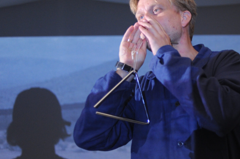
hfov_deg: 26.7
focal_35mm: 74
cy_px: 68
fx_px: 493
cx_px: 204
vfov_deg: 18.4
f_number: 2
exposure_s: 1/100
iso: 1250
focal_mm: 35
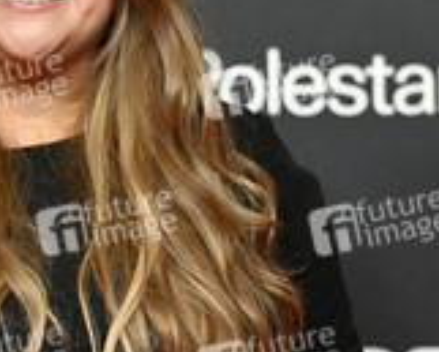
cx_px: 34
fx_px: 3965
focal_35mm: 305
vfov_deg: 5.1
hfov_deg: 6.3
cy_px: 156
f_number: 2.8
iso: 800
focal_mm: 116
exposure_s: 1/400
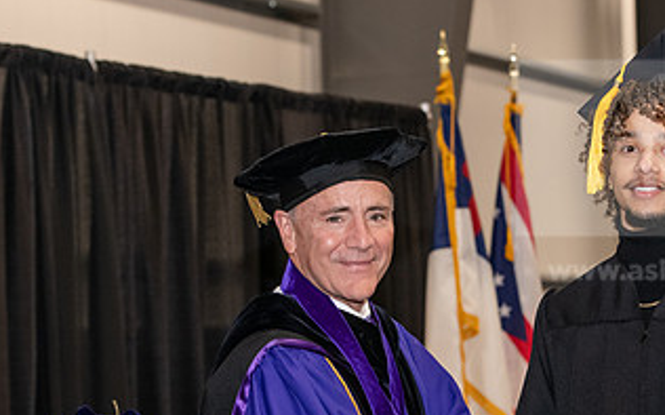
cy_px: 315
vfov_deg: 10.0
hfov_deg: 15.9
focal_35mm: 131
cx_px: 452
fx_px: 2372
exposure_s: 1/200
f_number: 5
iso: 2500
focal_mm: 70
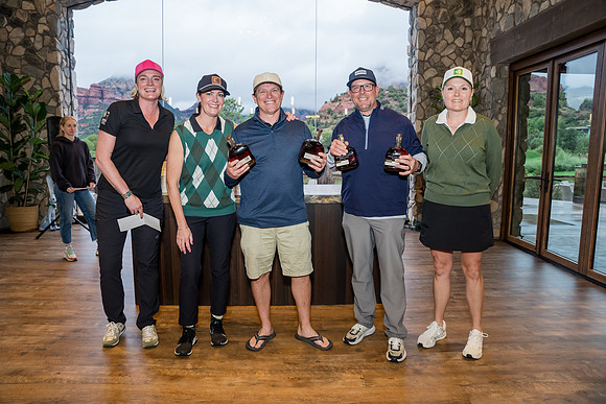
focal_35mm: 24
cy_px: 202
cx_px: 303
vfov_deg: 53.2
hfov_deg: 73.7
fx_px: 404
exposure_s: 1/100
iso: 1600
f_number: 4.5
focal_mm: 24
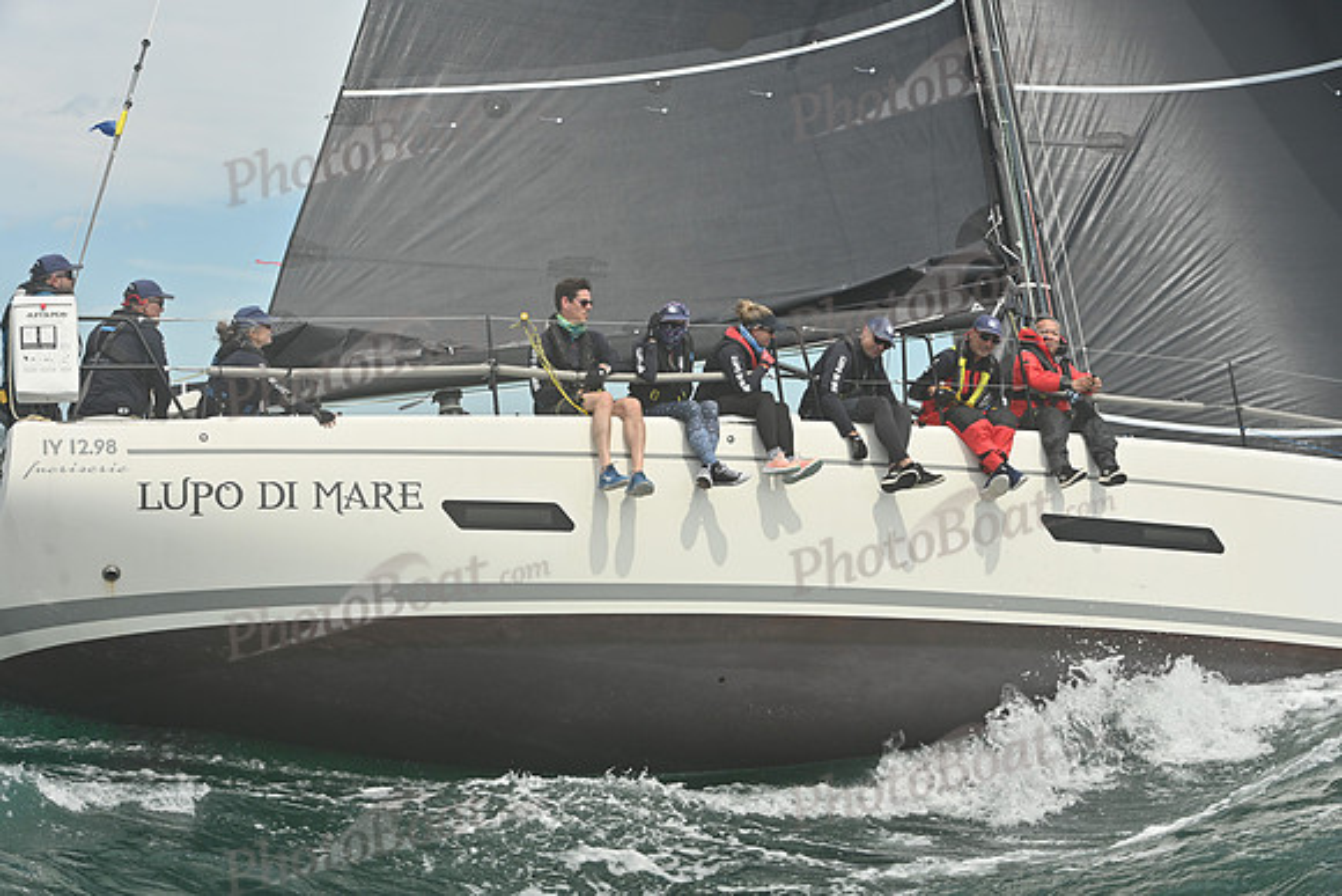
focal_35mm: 70
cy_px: 448
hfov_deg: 28.8
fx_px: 2610
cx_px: 671
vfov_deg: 19.5
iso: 320
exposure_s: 1/1250
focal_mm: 70
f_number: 8
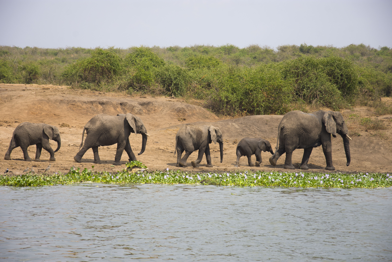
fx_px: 1470
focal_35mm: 135
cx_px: 196
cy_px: 131
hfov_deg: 15.2
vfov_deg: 10.2
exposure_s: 1/640
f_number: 6.3
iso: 160
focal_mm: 90
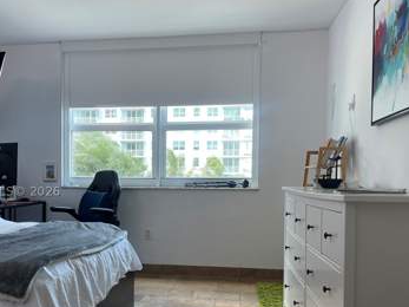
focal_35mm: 36
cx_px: 169
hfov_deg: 51.1
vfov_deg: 39.4
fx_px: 425
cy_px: 191
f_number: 1.6
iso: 100
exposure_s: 1/120
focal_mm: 5.1
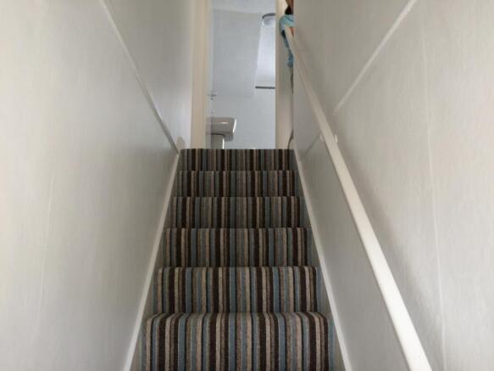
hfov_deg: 61.7
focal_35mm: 29
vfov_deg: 48.2
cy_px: 186
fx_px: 414
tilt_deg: +7.5
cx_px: 247
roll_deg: -1.1
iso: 50
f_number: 2.2
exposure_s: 1/33
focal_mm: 4.15
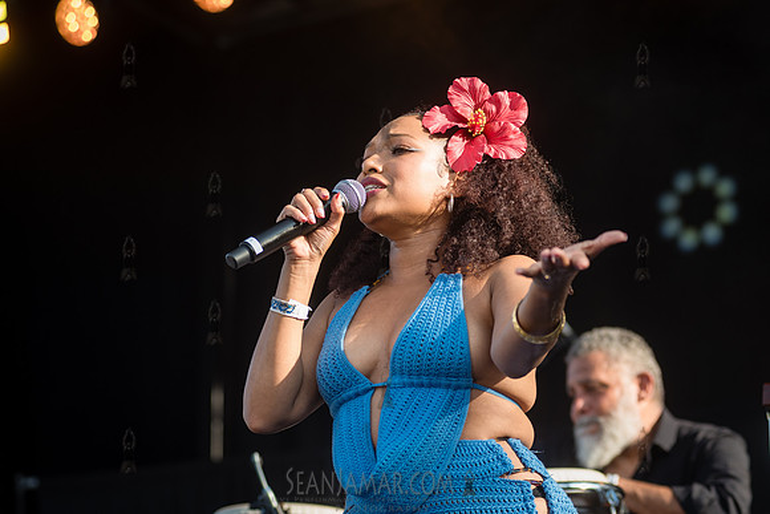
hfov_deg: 18.8
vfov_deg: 12.6
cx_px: 419
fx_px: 2329
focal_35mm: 109
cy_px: 264
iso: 320
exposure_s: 1/1000
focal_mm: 100
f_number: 4
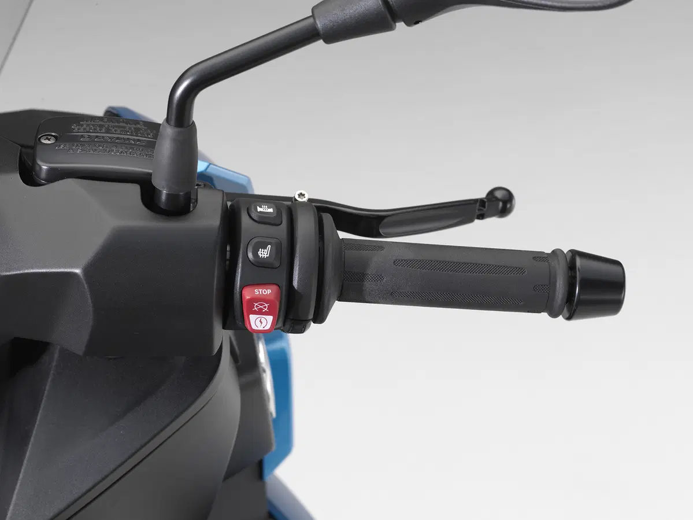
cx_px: 346
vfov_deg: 18.9
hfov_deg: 25.0
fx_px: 1561
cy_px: 260
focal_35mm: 78
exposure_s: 1/180
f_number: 13
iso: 100
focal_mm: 100
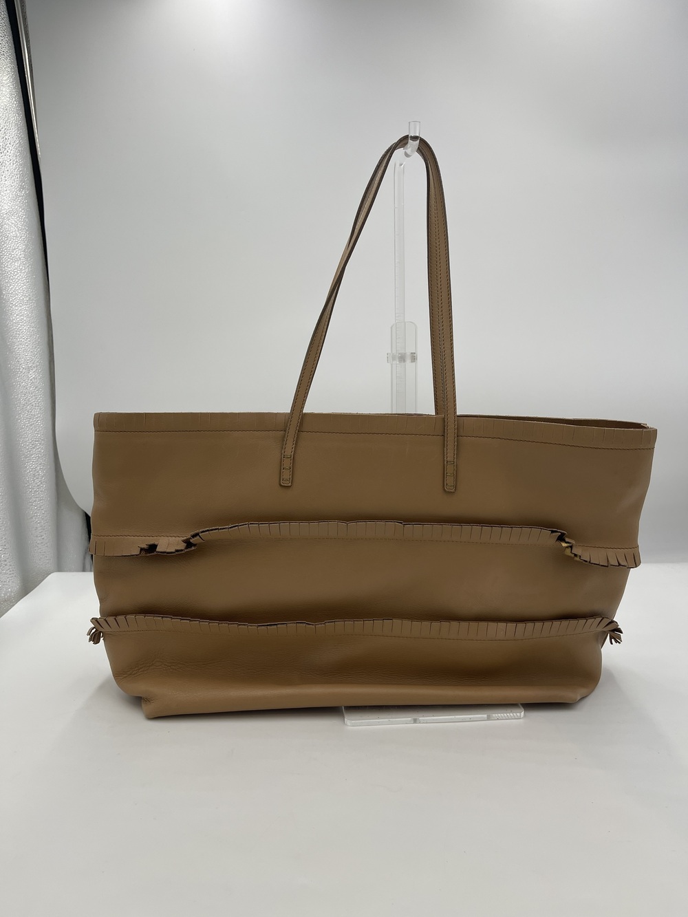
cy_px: 458
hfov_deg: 54.9
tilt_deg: -7.9
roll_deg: +0.0
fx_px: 662
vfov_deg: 69.4
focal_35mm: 25
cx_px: 344
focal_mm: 5.1
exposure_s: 1/440
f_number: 1.6
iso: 32
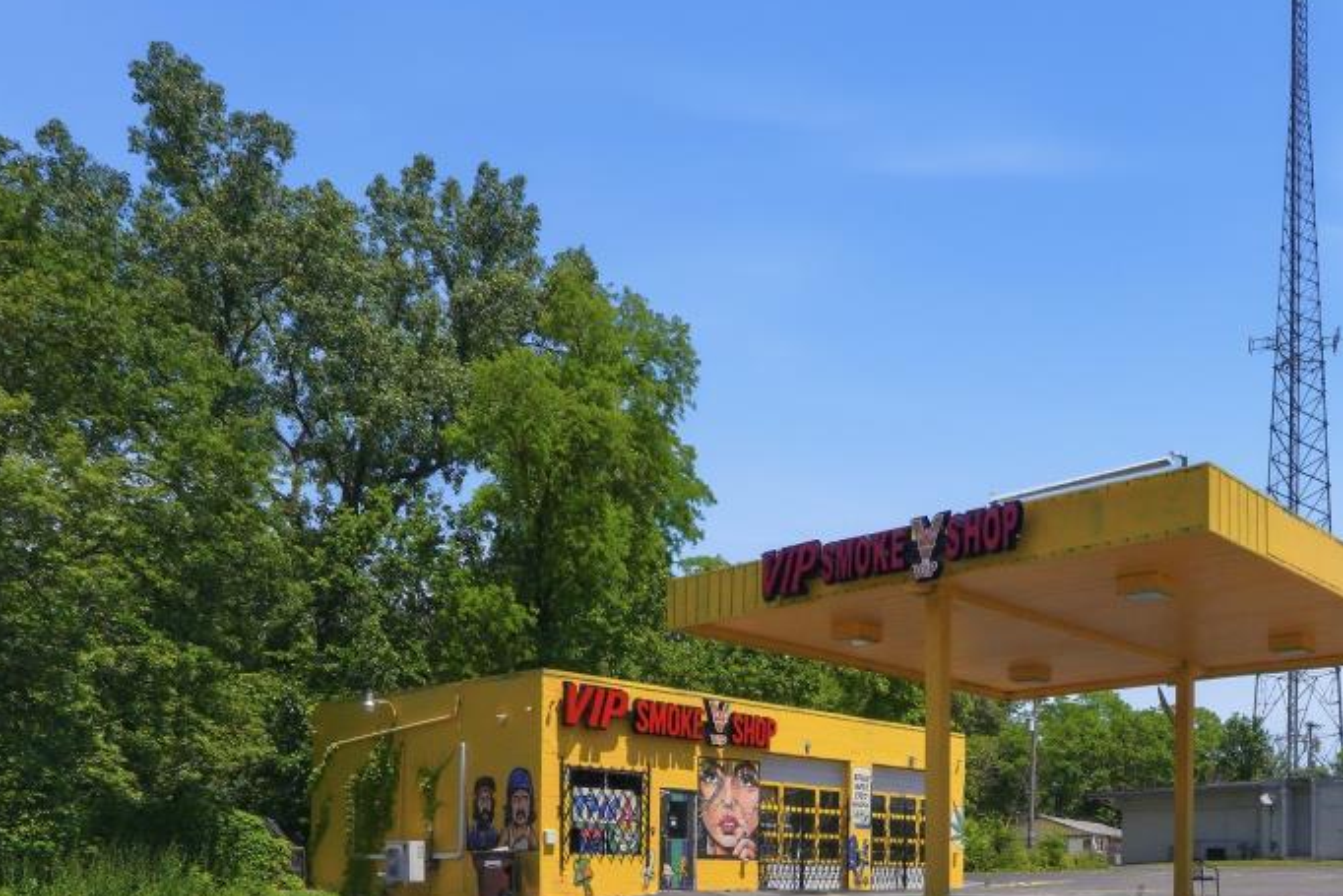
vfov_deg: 36.0
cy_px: 900
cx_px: 933
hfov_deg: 55.6
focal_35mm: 33
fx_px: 1231
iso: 250
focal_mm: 10
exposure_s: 1/1250
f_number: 11
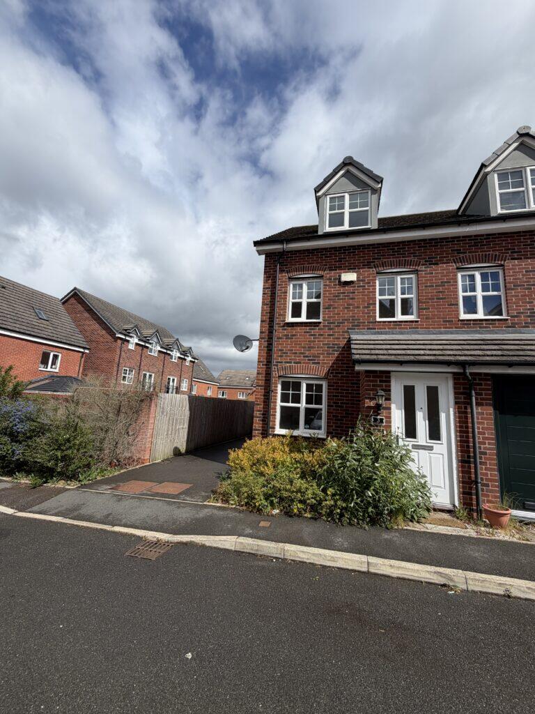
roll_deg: -3.1
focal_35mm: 14
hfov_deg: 85.7
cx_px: 268
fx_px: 288
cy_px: 357
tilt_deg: +10.1
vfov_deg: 102.1
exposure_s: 1/1189
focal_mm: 2.22
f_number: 2.2
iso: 20
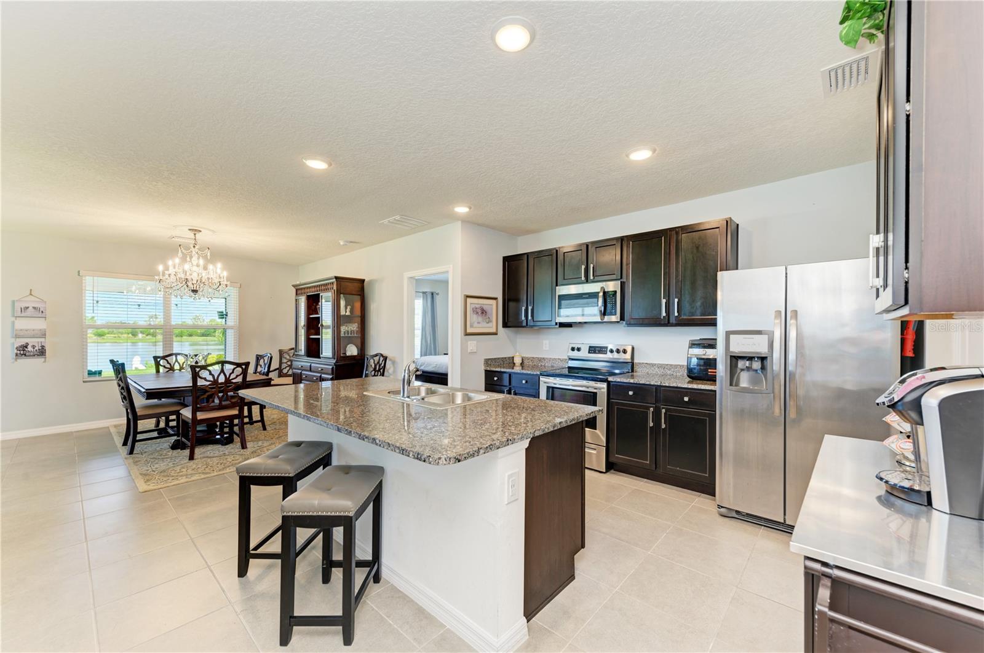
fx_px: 382
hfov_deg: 104.3
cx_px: 492
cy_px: 326
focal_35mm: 14
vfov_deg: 81.1
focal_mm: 14
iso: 200
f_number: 8
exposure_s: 1/8
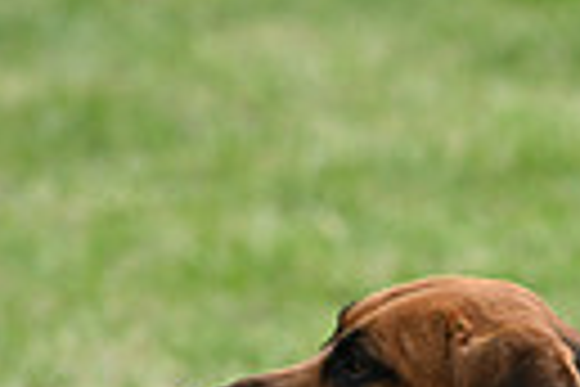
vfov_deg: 2.4
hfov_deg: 3.6
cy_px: 812
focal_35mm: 561
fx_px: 9038
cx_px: 1084
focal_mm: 125
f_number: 4.5
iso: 200
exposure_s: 1/1000
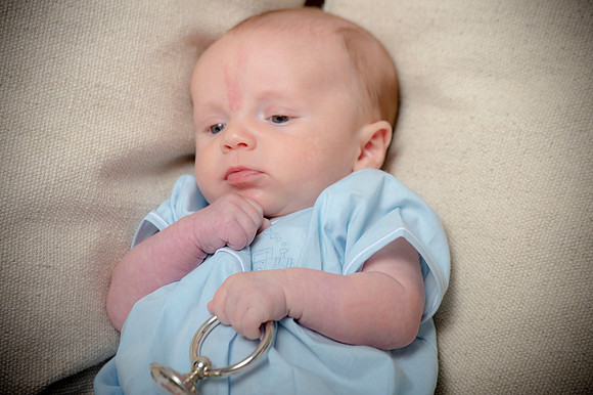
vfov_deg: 7.2
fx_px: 3128
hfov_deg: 10.8
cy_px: 198
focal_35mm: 190
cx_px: 296
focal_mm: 190
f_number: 5.6
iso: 250
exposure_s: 1/200
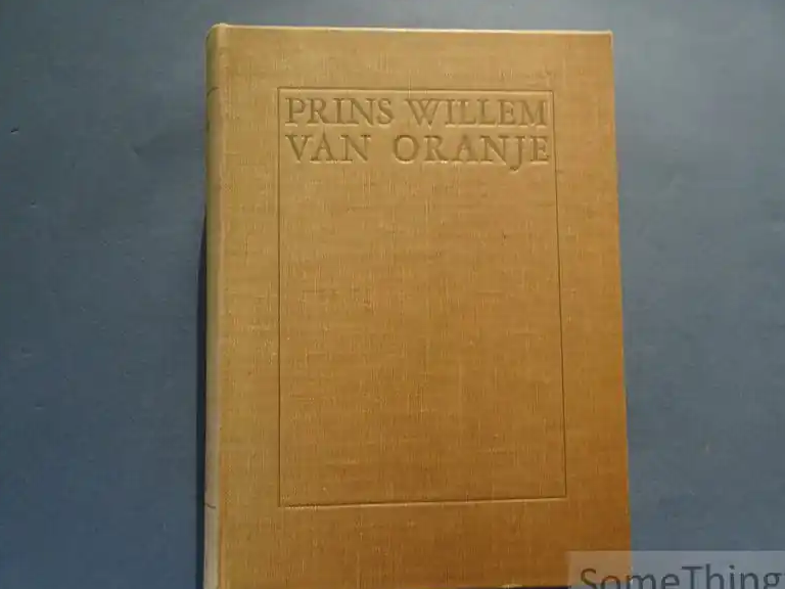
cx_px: 404
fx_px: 567
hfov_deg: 69.4
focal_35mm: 25
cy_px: 303
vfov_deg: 54.9
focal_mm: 4.13
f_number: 3.5
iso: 320
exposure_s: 1/30
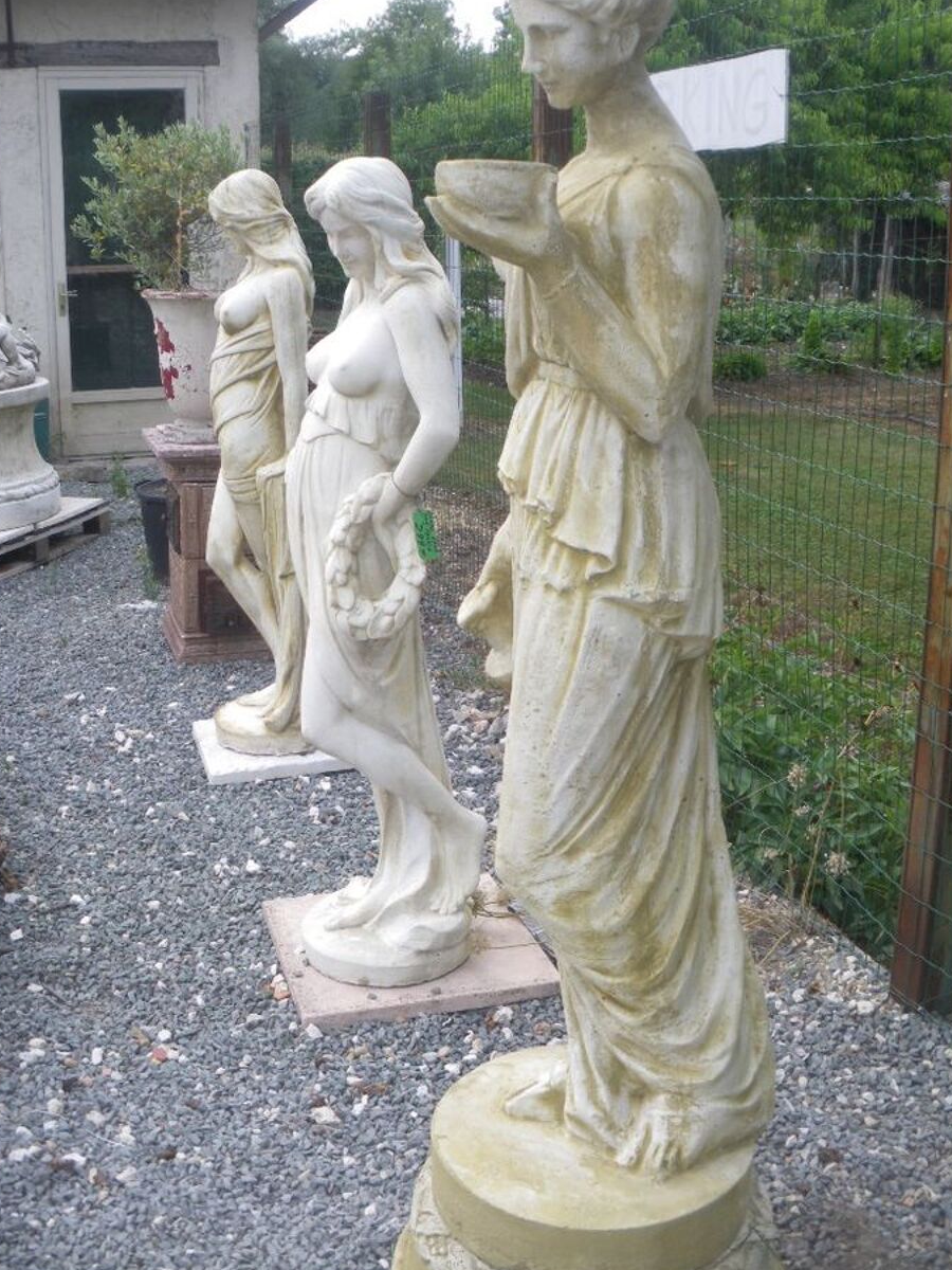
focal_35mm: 40
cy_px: 597
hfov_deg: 36.0
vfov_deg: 46.8
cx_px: 462
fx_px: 1467
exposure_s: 1/125
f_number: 3.5
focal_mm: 6.3
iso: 64
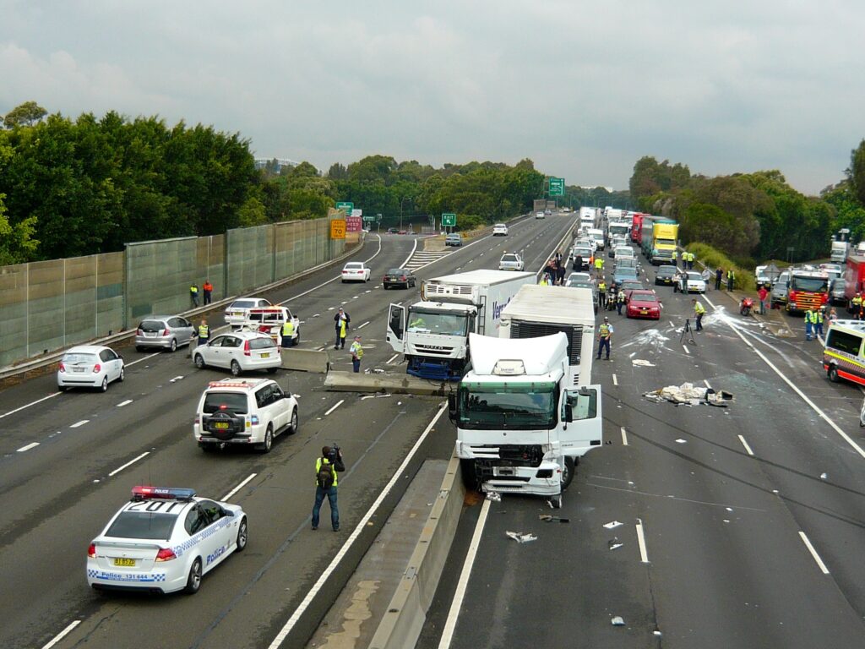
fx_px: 1324
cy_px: 324
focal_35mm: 53
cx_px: 432
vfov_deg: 27.5
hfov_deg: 36.2
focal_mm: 5.5
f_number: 2.8
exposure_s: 1/640
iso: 100
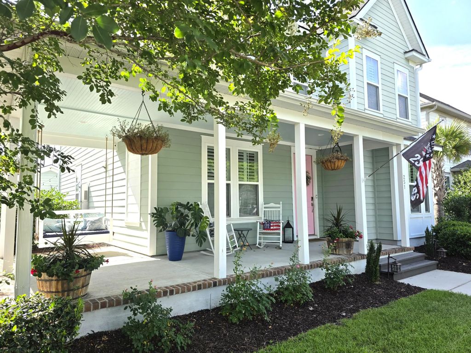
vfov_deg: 58.9
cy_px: 176
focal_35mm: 23
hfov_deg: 73.9
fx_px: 313
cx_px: 236
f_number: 1.7
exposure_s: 1/2010
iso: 80
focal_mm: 6.3
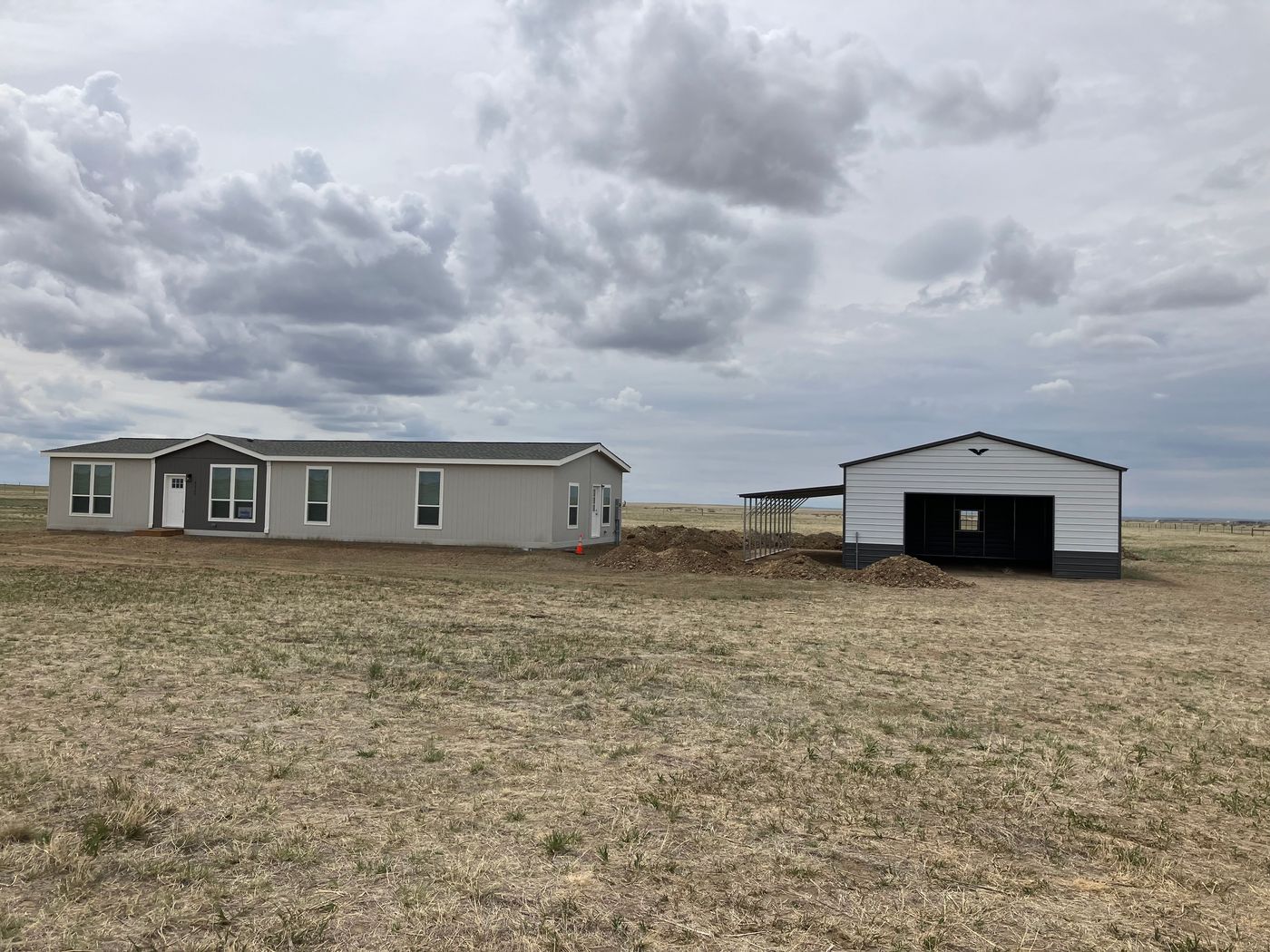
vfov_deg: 49.7
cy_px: 476
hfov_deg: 63.4
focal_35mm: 28
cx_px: 635
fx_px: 1027
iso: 32
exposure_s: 1/5405
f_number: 1.8
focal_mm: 3.99
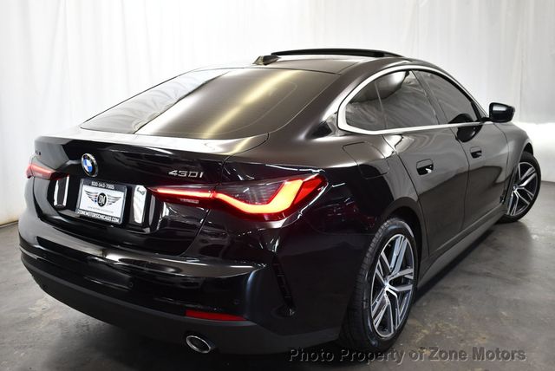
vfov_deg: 36.9
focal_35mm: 36
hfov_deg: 53.1
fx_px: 555
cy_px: 186
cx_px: 278
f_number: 3.5
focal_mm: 18
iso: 800
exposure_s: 1/125
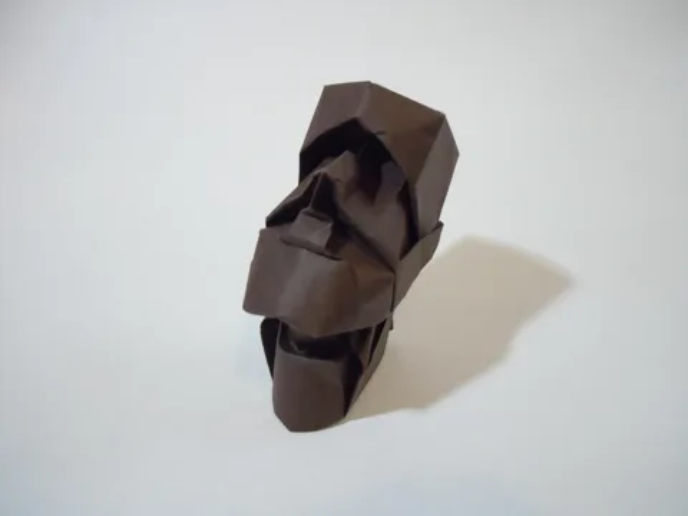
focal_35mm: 33
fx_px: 656
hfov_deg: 55.4
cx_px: 344
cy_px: 258
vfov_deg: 42.9
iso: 800
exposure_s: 1/20
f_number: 4
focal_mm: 5.9
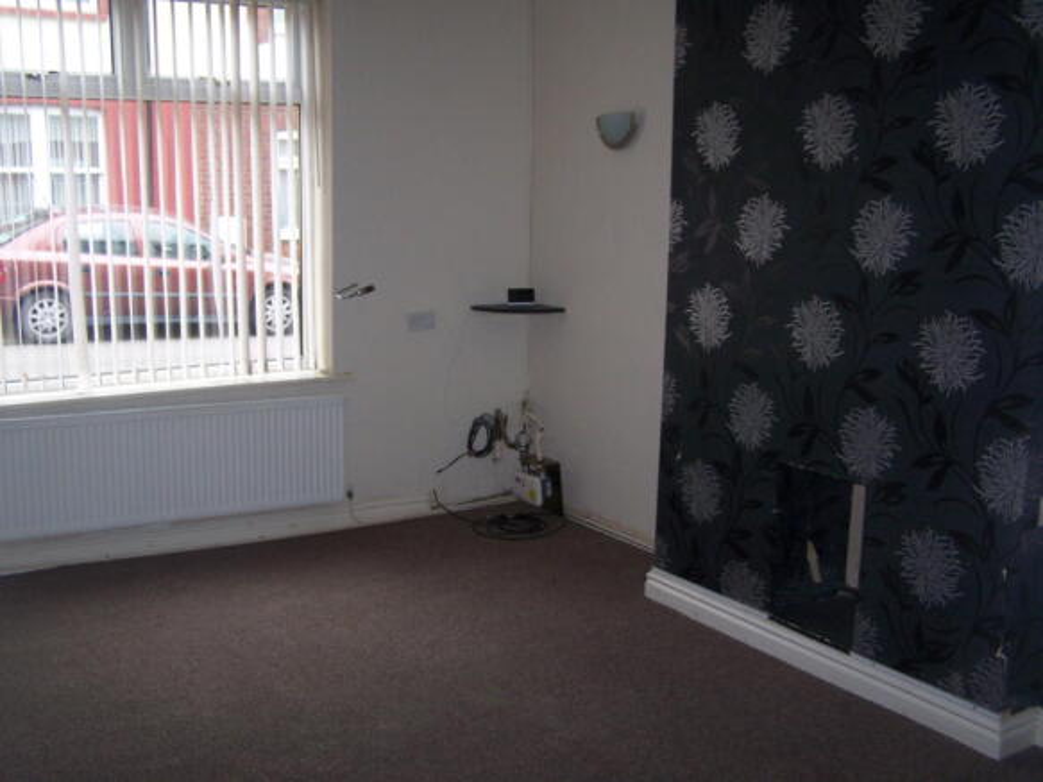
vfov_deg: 37.7
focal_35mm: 38
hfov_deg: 49.0
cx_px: 522
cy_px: 391
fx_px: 1145
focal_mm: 6.3
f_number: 2.8
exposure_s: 1/60
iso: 140
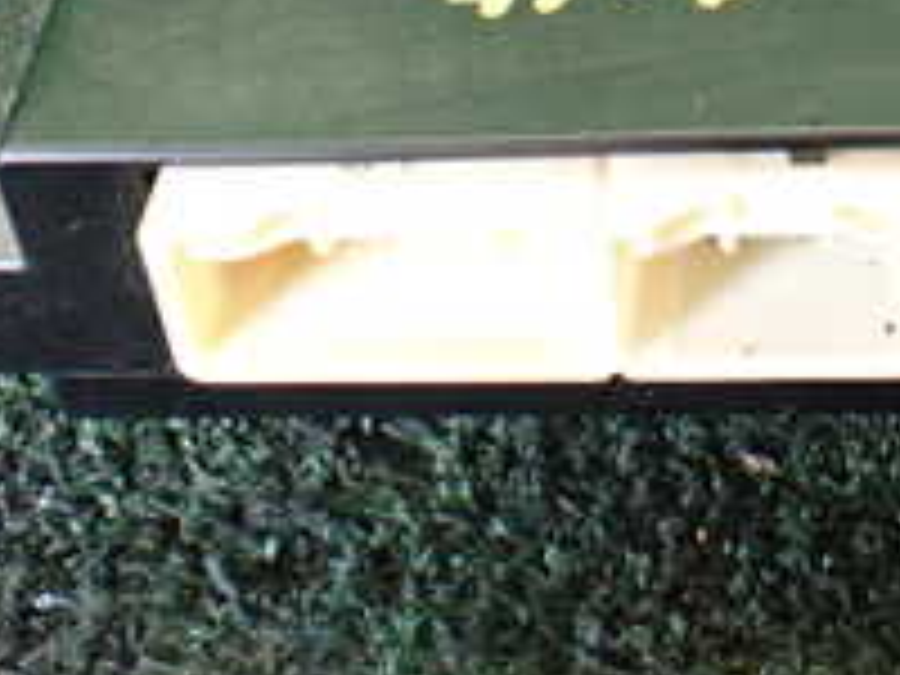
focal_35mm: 90
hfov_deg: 21.3
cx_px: 814
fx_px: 2340
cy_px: -198
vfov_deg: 15.6
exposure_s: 1/125
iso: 640
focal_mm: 5.4
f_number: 2.3
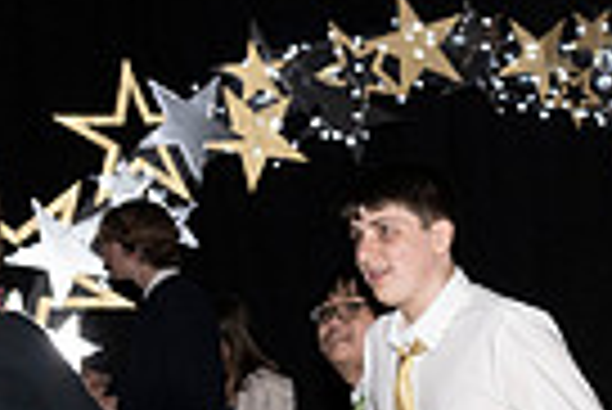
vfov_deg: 9.1
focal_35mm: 144
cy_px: 750
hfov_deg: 13.1
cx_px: 1030
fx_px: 2451
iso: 1250
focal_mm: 26.5
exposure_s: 1/100
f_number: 5.6
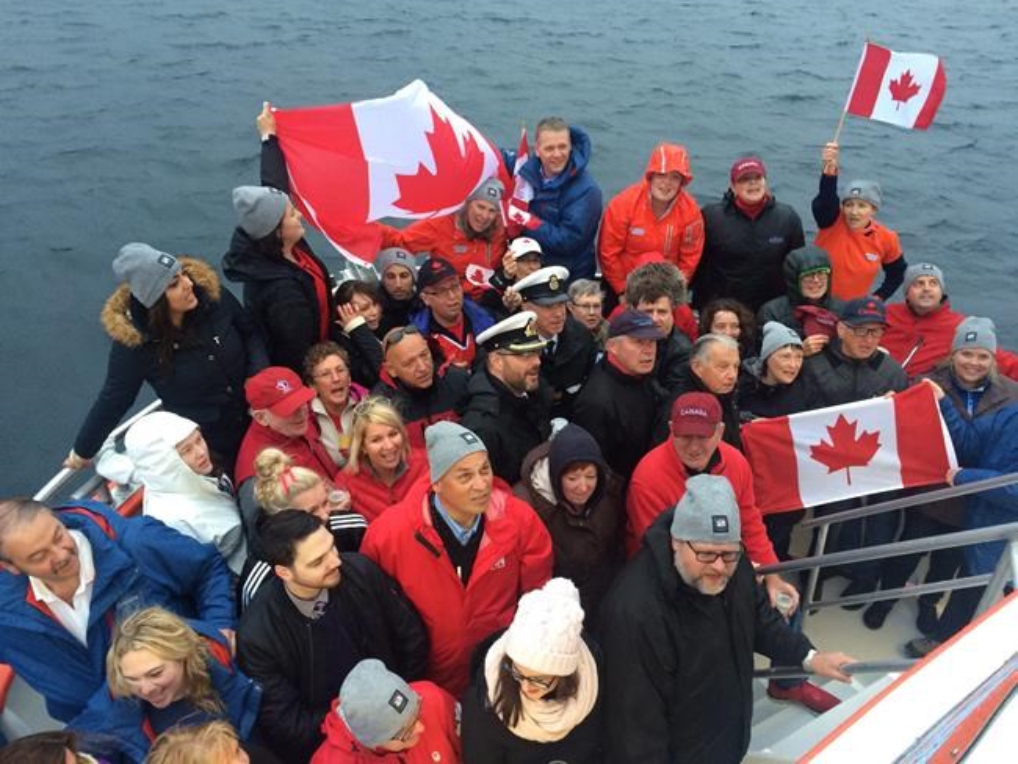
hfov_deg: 61.6
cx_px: 509
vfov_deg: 48.3
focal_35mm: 29
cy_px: 382
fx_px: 853
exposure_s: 1/30
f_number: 2.2
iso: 64
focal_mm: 4.15
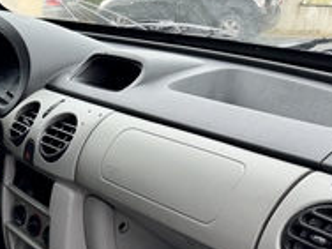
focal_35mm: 65
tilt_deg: -24.7
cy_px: 273
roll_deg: -1.2
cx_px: -41
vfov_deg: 21.4
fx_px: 623
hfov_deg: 27.1
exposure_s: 1/121
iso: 80
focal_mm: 6.76
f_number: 1.78
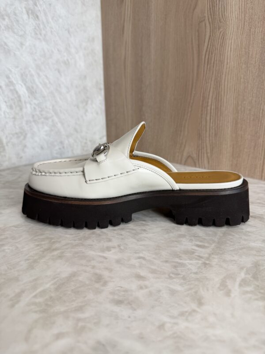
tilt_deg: -17.3
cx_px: 132
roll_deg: +0.6
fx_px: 245
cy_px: 177
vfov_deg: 71.6
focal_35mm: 24
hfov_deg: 56.8
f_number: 1.78
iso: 100
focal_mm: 6.76
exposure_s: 1/120
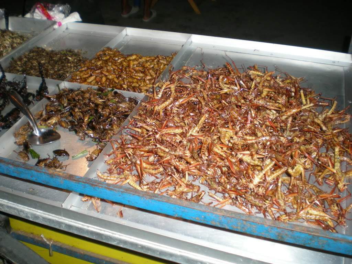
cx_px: 176
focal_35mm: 38
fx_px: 386
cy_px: 132
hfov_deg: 49.0
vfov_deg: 37.7
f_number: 3.1
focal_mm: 6.3
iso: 83
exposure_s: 1/60
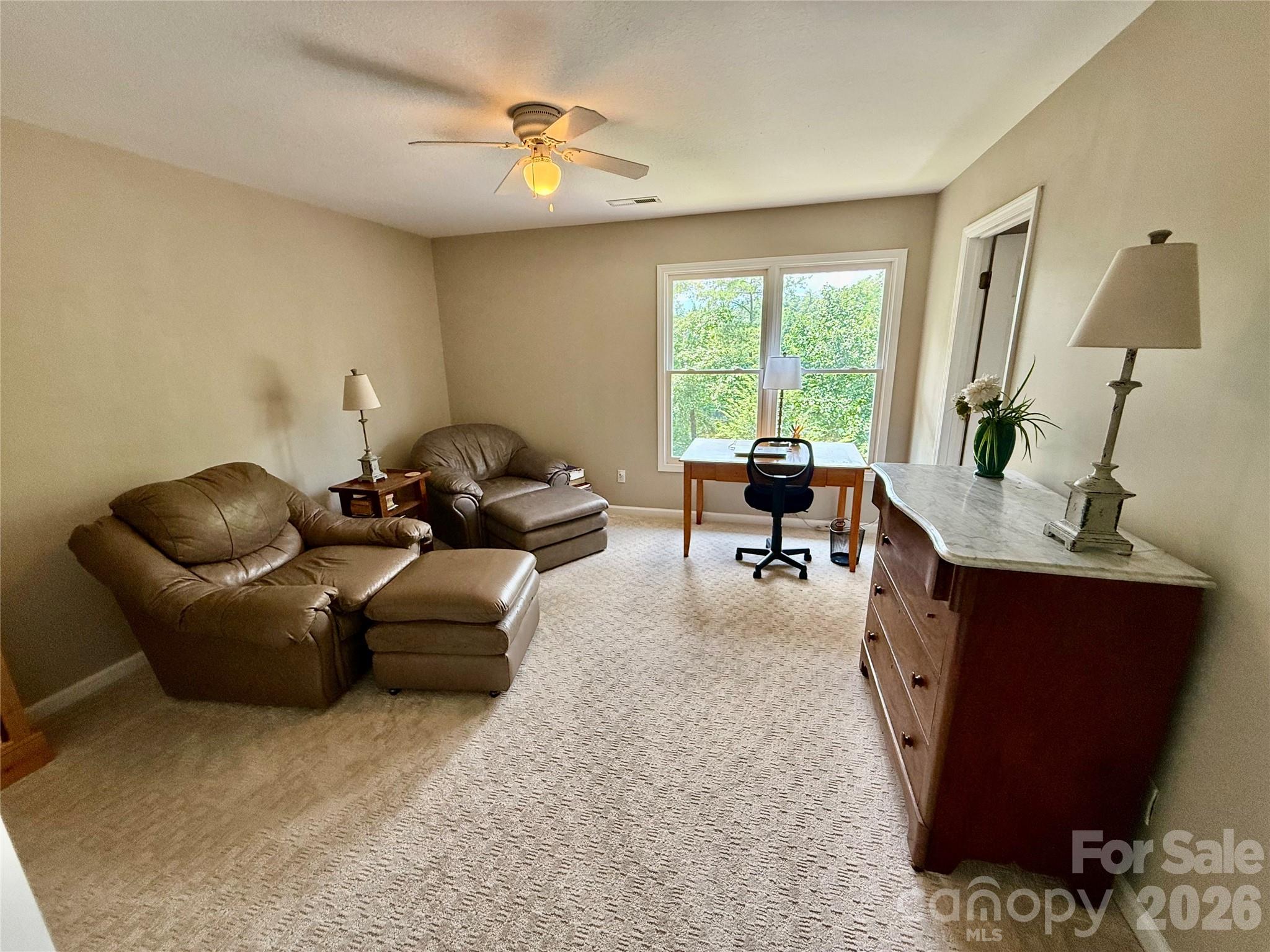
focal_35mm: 14
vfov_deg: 85.7
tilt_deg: -14.3
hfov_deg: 102.1
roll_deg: +0.8
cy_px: 476
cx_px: 635
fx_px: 514
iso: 125
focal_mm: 2.22
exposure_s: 1/99
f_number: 2.2
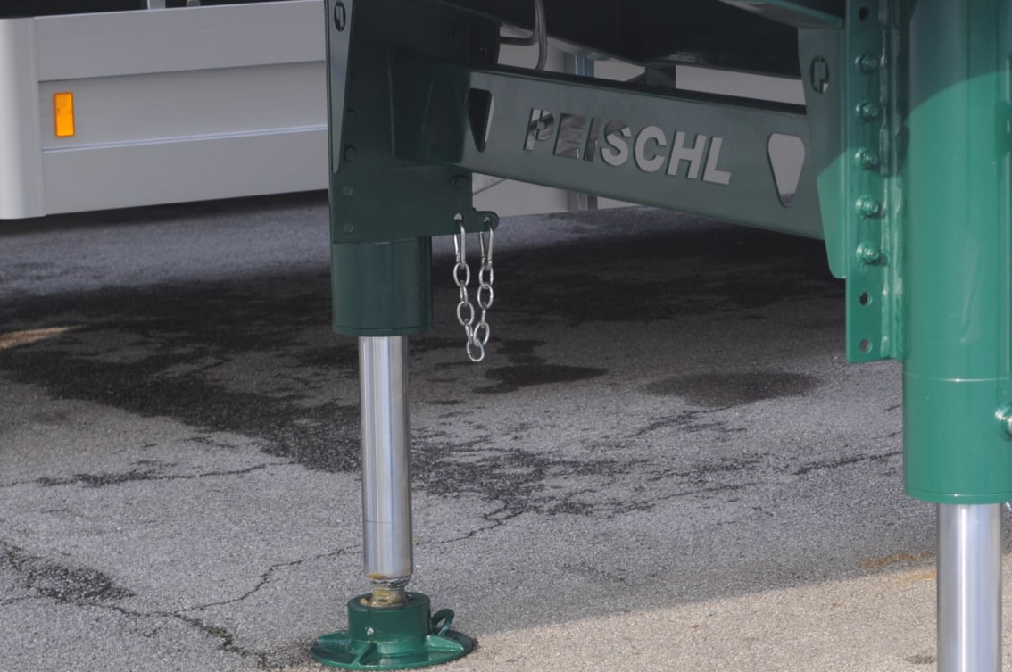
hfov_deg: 15.7
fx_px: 3650
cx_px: 694
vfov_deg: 10.5
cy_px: 418
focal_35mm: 130
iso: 200
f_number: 5
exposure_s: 1/160
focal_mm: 48
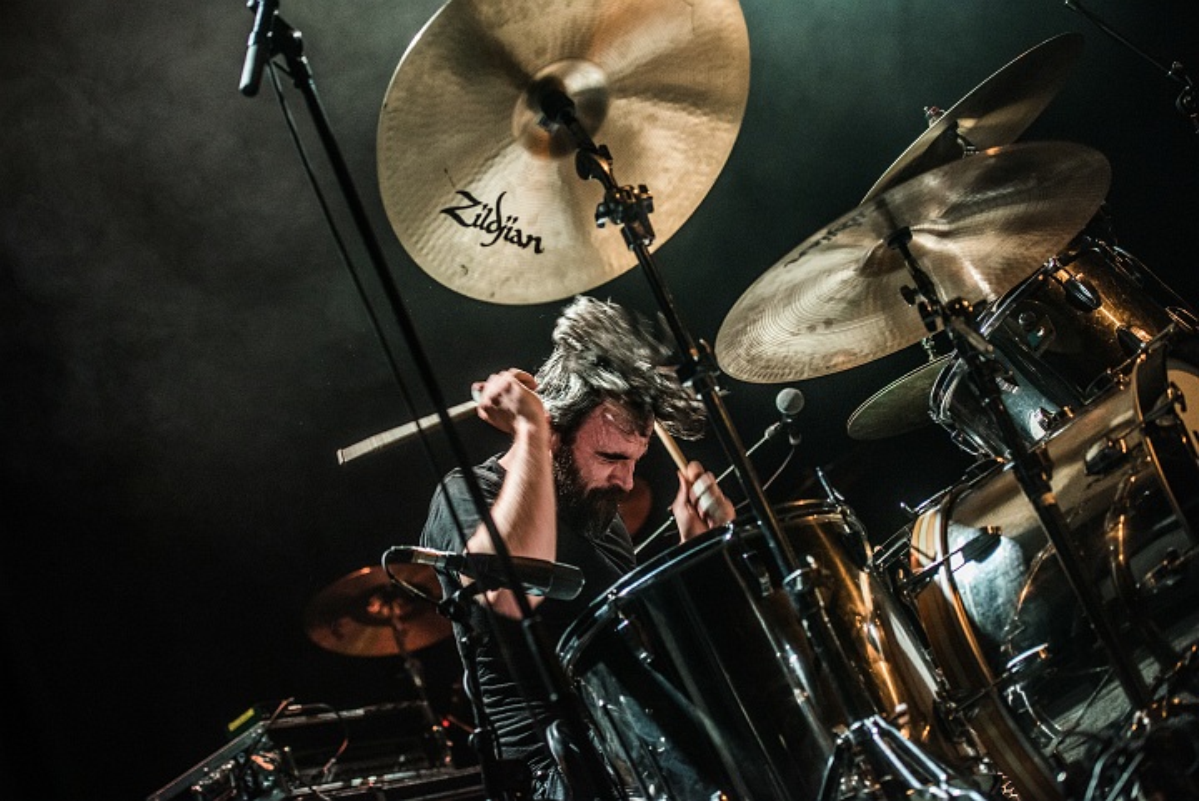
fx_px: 2333
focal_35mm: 70
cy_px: 400
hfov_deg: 28.8
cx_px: 600
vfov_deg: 19.5
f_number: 2.8
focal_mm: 70
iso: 2500
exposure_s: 1/100
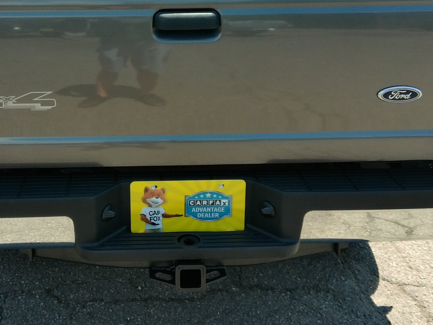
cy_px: 92
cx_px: 152
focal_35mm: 49
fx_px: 613
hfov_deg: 38.5
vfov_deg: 29.3
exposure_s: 1/457
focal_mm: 3
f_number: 2
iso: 100
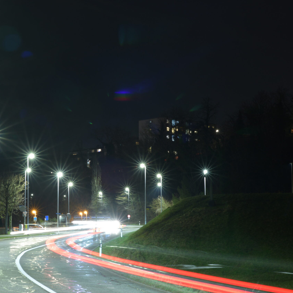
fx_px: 1044
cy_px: 146
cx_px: 120
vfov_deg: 16.0
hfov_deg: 16.0
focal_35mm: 109
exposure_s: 13
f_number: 14
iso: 400
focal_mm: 85
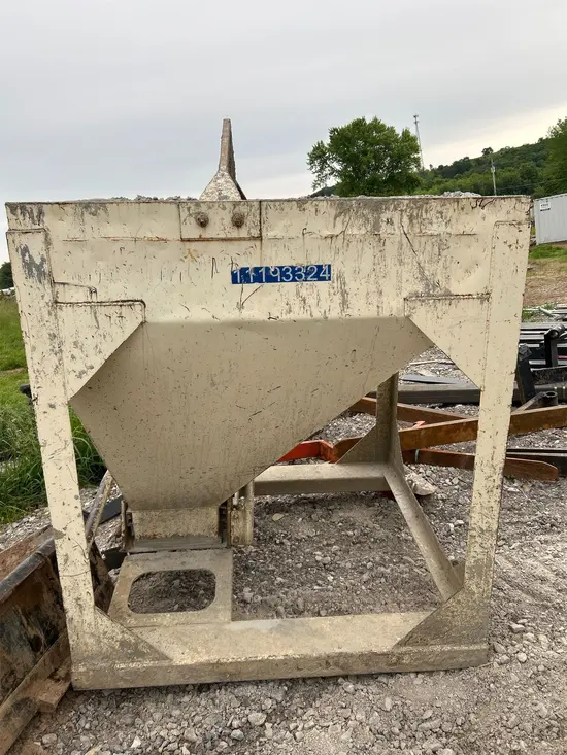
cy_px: 378
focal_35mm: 26
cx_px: 284
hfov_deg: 53.1
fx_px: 568
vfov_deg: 67.3
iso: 50
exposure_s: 1/567
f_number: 1.5
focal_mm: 5.7
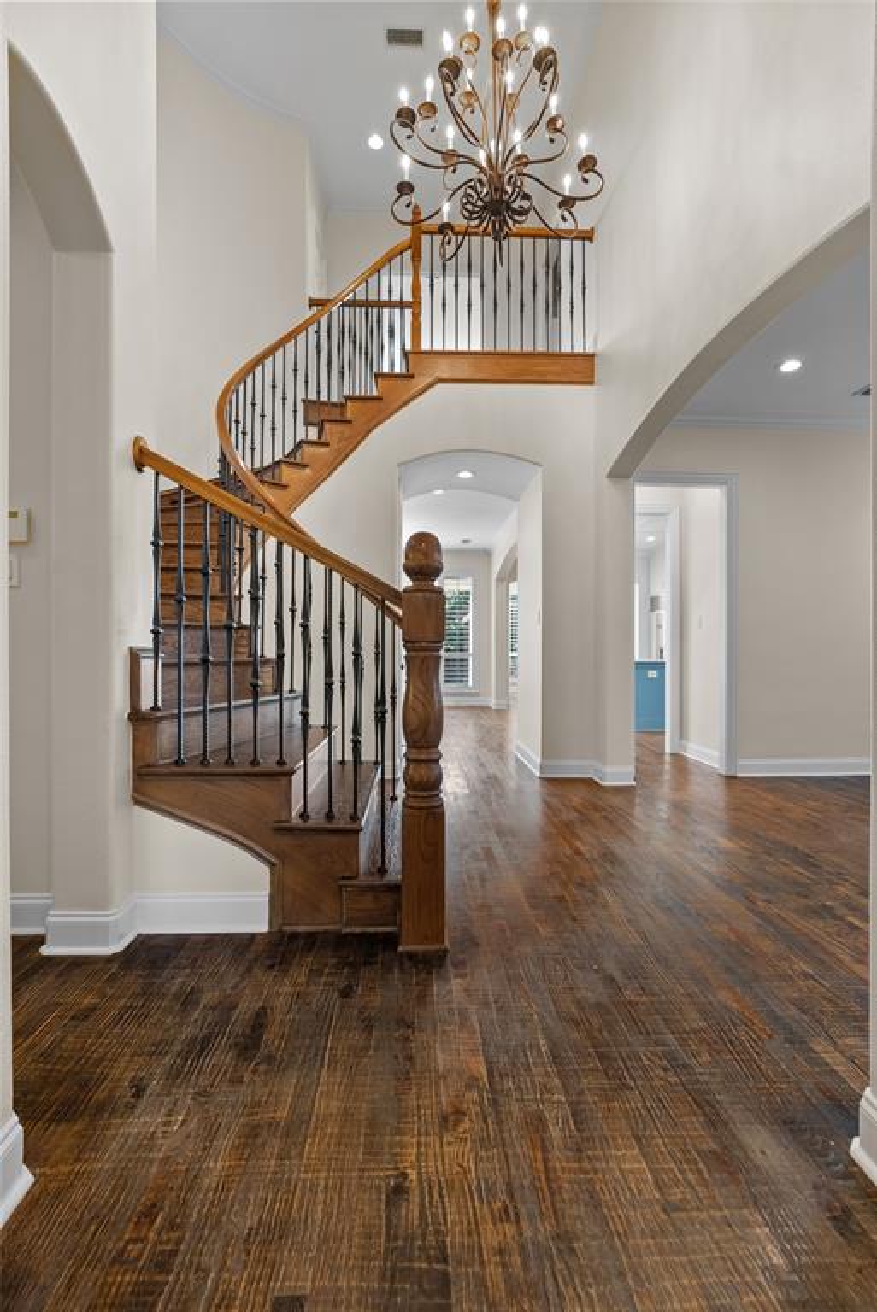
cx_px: 438
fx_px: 584
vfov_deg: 96.7
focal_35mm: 16
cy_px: 656
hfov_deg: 73.8
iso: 640
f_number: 8
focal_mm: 16
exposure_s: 1/1.25
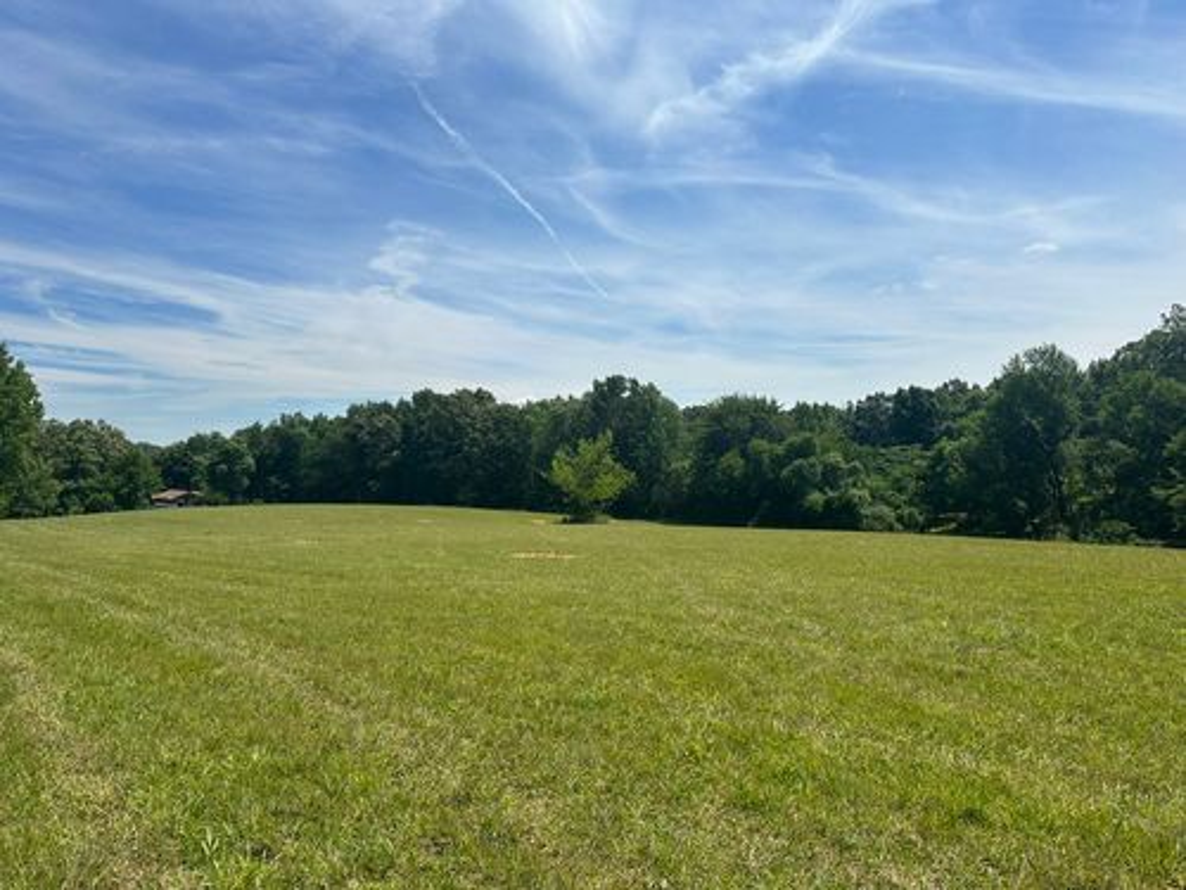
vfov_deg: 56.8
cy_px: 445
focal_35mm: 24
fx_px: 822
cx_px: 593
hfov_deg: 71.6
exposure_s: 1/6623
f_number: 1.78
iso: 80
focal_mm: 6.86
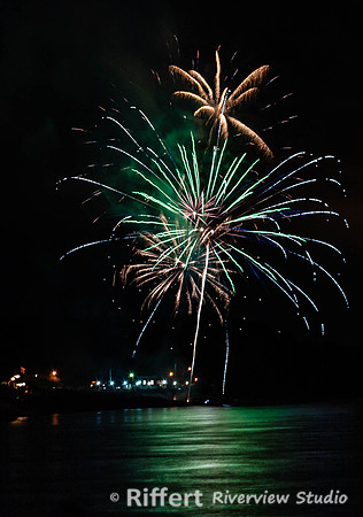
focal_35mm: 217
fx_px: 3166
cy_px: 220
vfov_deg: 9.3
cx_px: 404
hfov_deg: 6.5
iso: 100
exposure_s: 7.2
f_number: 13
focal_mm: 75
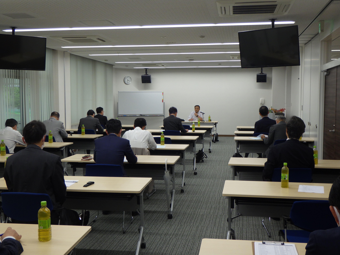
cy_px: 128
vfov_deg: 34.3
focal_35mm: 42
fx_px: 413
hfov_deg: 44.8
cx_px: 170
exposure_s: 1/50
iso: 125
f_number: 4.2
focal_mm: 7.5
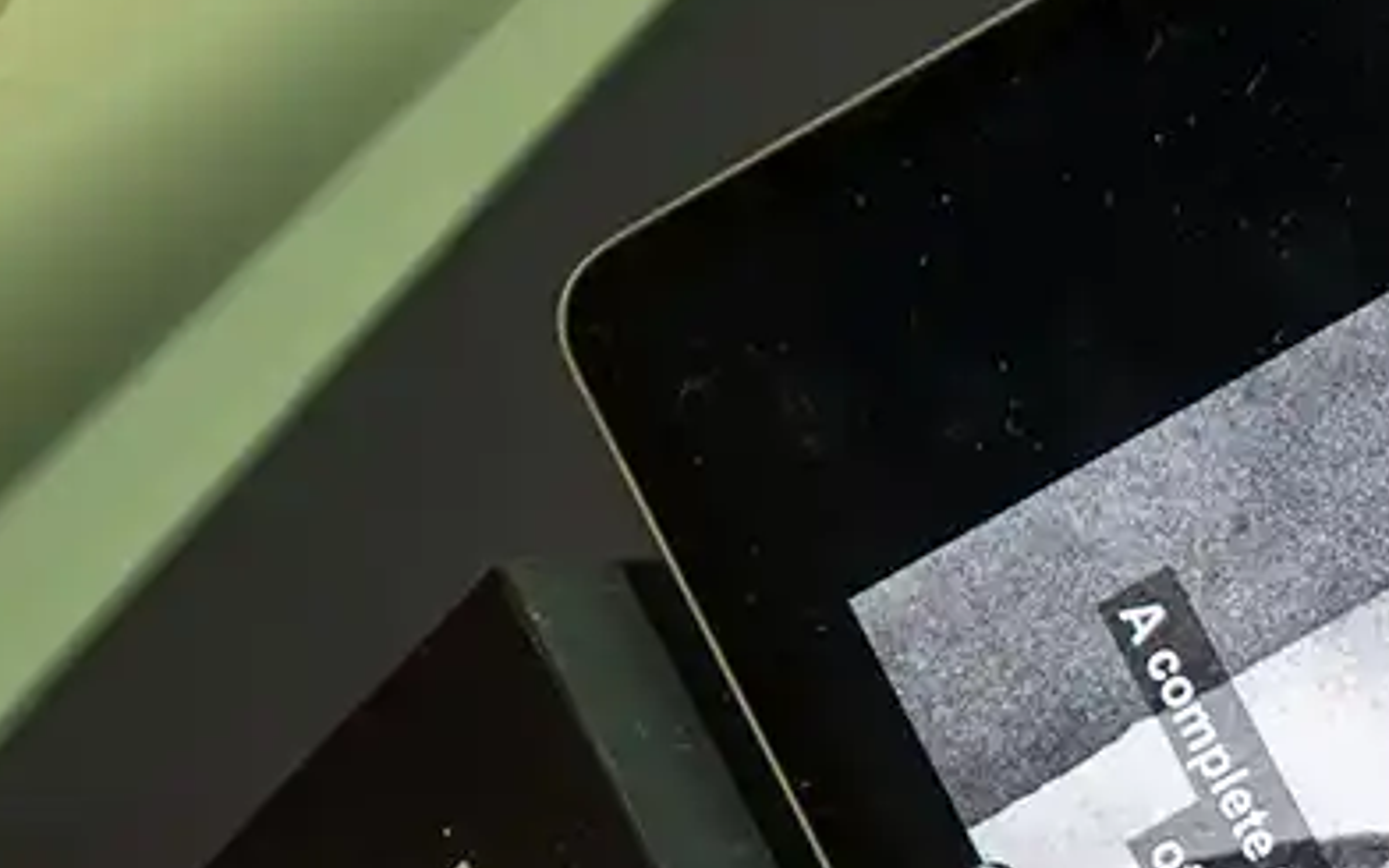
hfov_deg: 7.2
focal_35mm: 291
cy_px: 1375
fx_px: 11016
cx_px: 1329
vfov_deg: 4.5
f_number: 2.8
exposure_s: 1/125
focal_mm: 70
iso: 1600
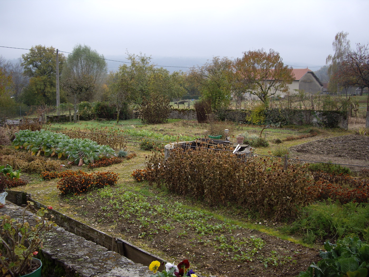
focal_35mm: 38
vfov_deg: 37.7
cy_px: 138
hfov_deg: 49.0
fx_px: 405
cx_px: 184
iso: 64
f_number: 2.8
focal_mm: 7.9
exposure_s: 1/200
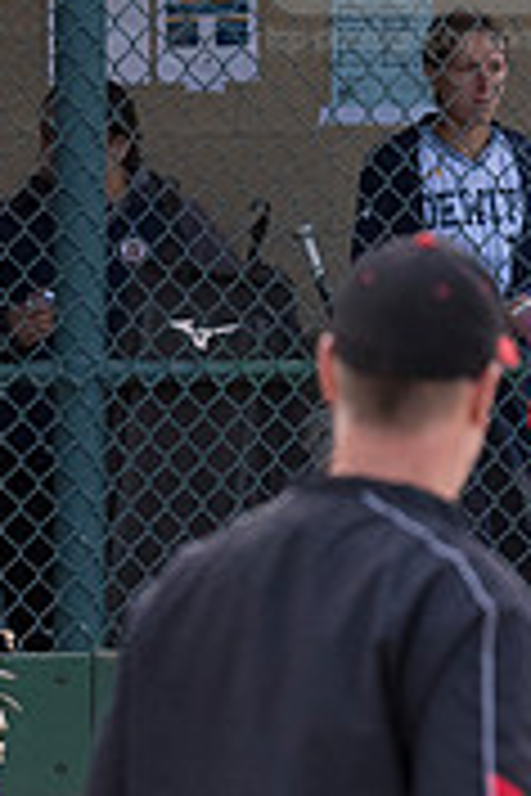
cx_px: -234
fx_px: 21725
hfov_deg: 1.4
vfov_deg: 2.1
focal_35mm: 982
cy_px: 513
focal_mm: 200
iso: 1250
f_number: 5.6
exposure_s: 1/1600
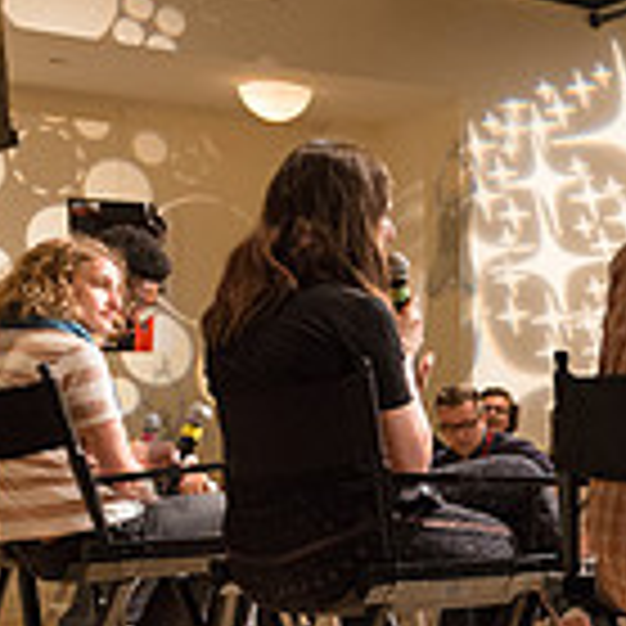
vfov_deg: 20.3
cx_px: 1031
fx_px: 1739
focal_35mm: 85
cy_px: 435
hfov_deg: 17.5
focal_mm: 24
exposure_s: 1/160
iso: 2500
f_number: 4
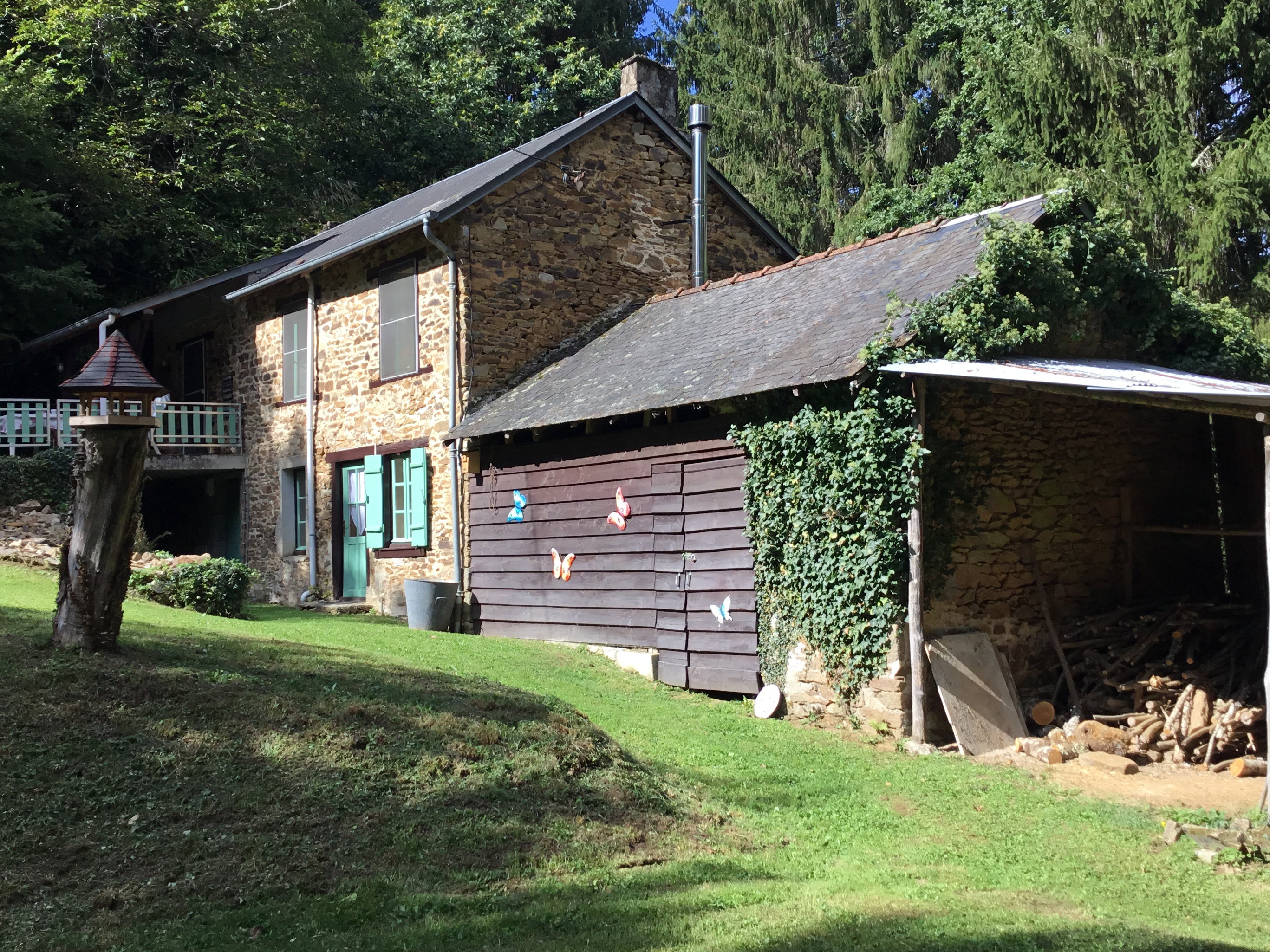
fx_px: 1357
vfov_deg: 38.6
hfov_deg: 50.1
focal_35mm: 37
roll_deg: +1.8
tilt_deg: +4.3
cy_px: 442
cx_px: 654
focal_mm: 3.3
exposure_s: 1/512
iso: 25
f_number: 2.4
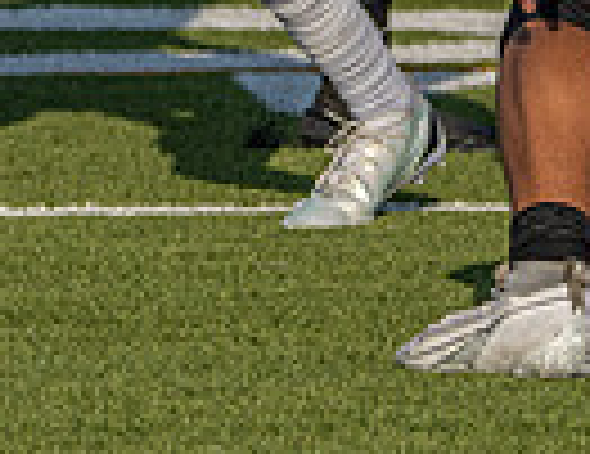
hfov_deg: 2.0
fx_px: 17200
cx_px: 421
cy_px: -522
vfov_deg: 1.5
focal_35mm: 999
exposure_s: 1/1250
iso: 200
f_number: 5.6
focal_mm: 177
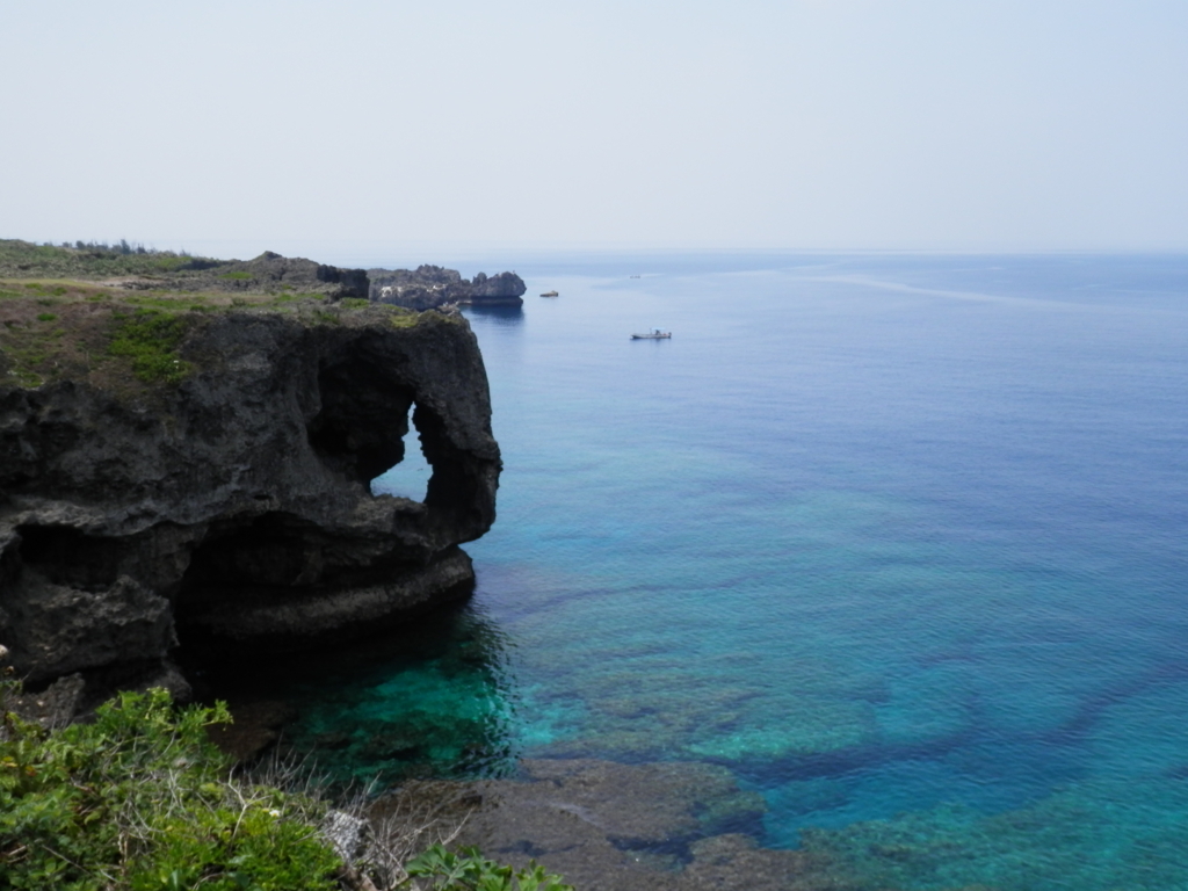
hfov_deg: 55.4
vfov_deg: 42.9
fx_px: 1133
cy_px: 446
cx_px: 594
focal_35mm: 33
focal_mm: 6
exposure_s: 1/160
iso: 80
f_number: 9.7
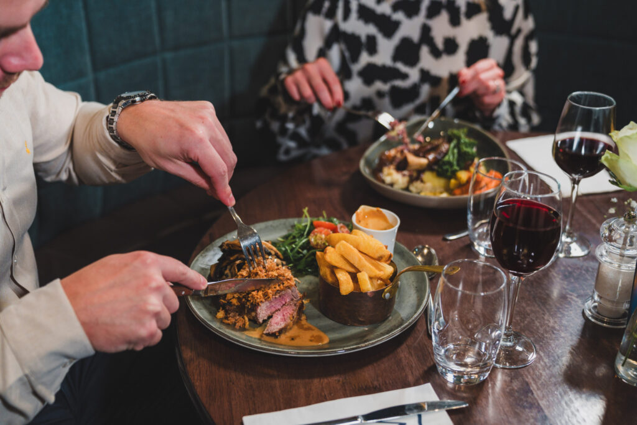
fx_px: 814
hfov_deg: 42.7
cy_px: 212
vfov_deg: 29.3
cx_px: 318
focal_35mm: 46
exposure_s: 1/250
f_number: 2.8
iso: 1000
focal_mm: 46
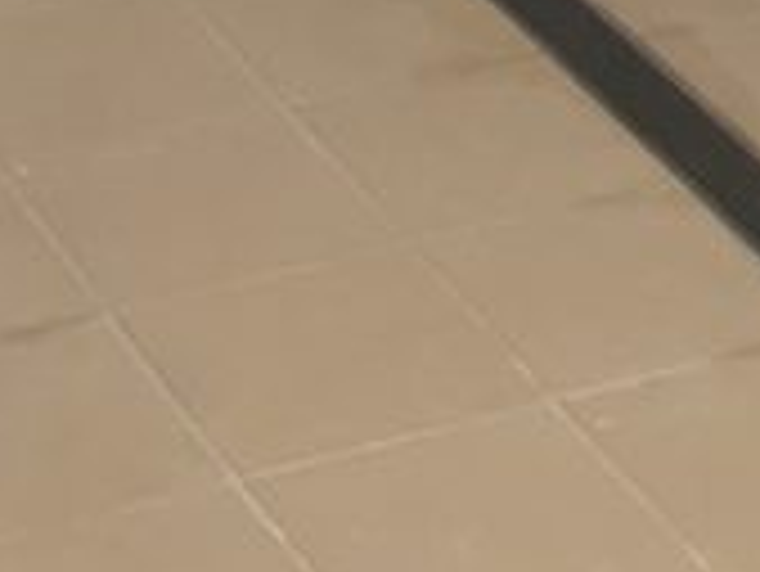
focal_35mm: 176
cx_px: 926
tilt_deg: -14.8
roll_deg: -5.7
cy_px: -676
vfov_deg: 8.0
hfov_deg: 11.0
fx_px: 3867
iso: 25
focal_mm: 4.15
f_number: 2.2
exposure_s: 1/33
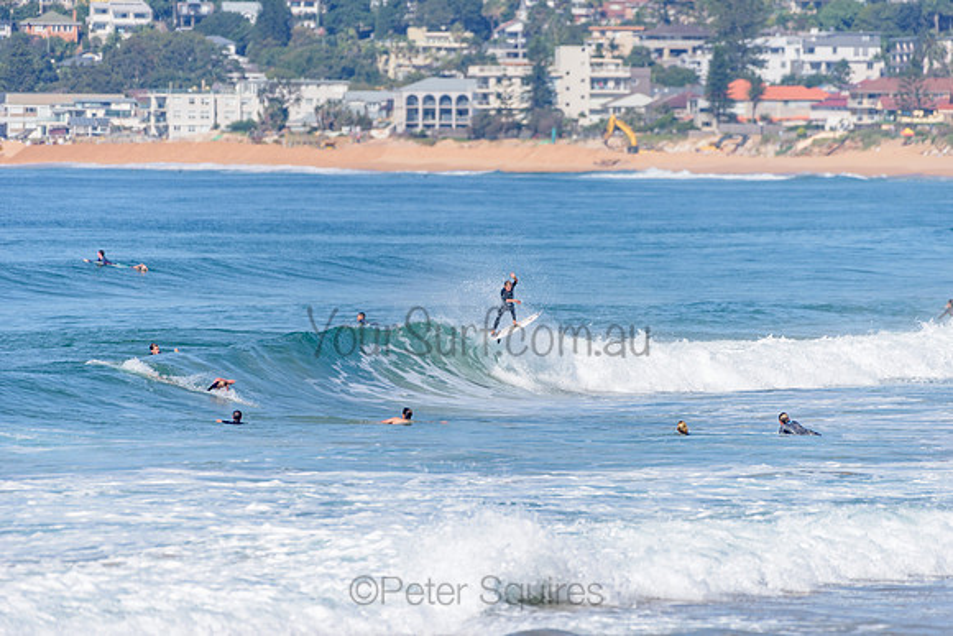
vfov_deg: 2.8
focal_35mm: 500
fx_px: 13239
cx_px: 476
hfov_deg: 4.1
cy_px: 318
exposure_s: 1/2000
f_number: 5.6
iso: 125
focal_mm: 500
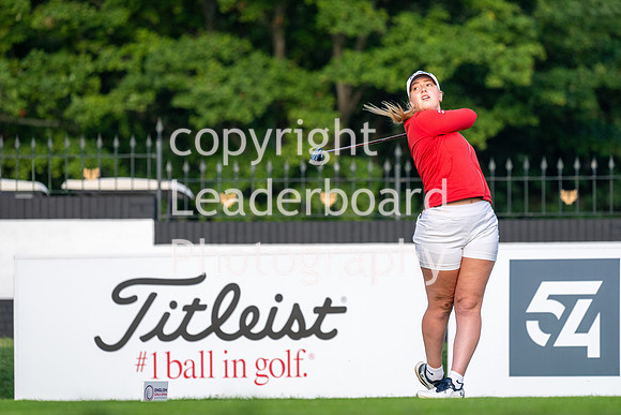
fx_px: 5176
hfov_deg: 6.9
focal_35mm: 300
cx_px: 310
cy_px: 208
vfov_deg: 4.6
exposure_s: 1/1000
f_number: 5.6
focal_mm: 300
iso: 400
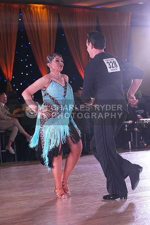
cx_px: 75
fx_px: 806
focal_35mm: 129
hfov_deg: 10.6
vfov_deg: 15.9
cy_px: 112
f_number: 6.3
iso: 8000
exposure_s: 1/400
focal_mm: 129
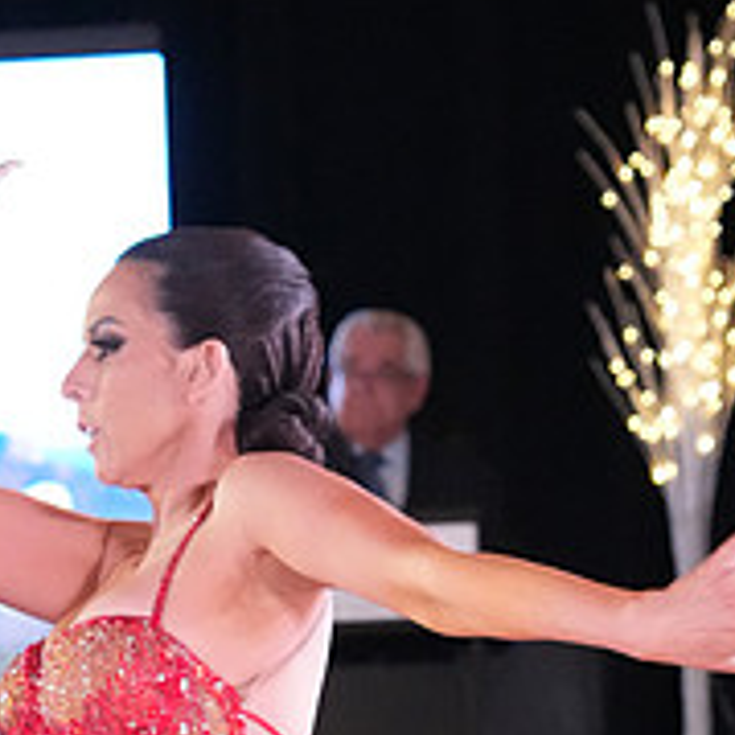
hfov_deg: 5.9
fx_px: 7159
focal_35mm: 298
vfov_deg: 5.8
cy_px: 1109
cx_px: 88
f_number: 4.5
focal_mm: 72
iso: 8000
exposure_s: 1/400
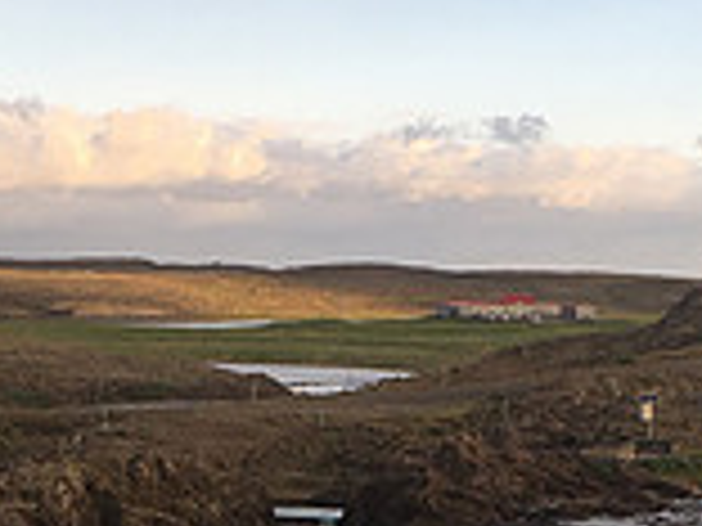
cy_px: 758
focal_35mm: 108
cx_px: 562
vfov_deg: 13.1
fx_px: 2190
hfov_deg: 18.0
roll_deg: -1.1
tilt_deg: -12.4
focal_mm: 4.15
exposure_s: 1/413
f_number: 2.2
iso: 25
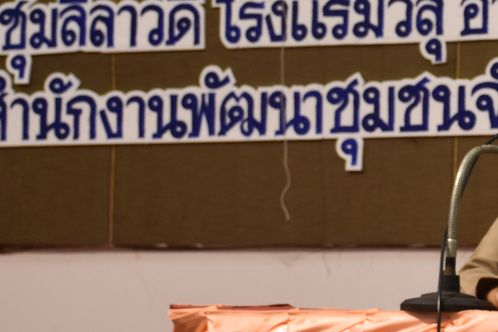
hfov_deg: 10.6
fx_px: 2628
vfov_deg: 7.2
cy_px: 157
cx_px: 659
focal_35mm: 190
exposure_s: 1/60
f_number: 4
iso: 500
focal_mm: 32
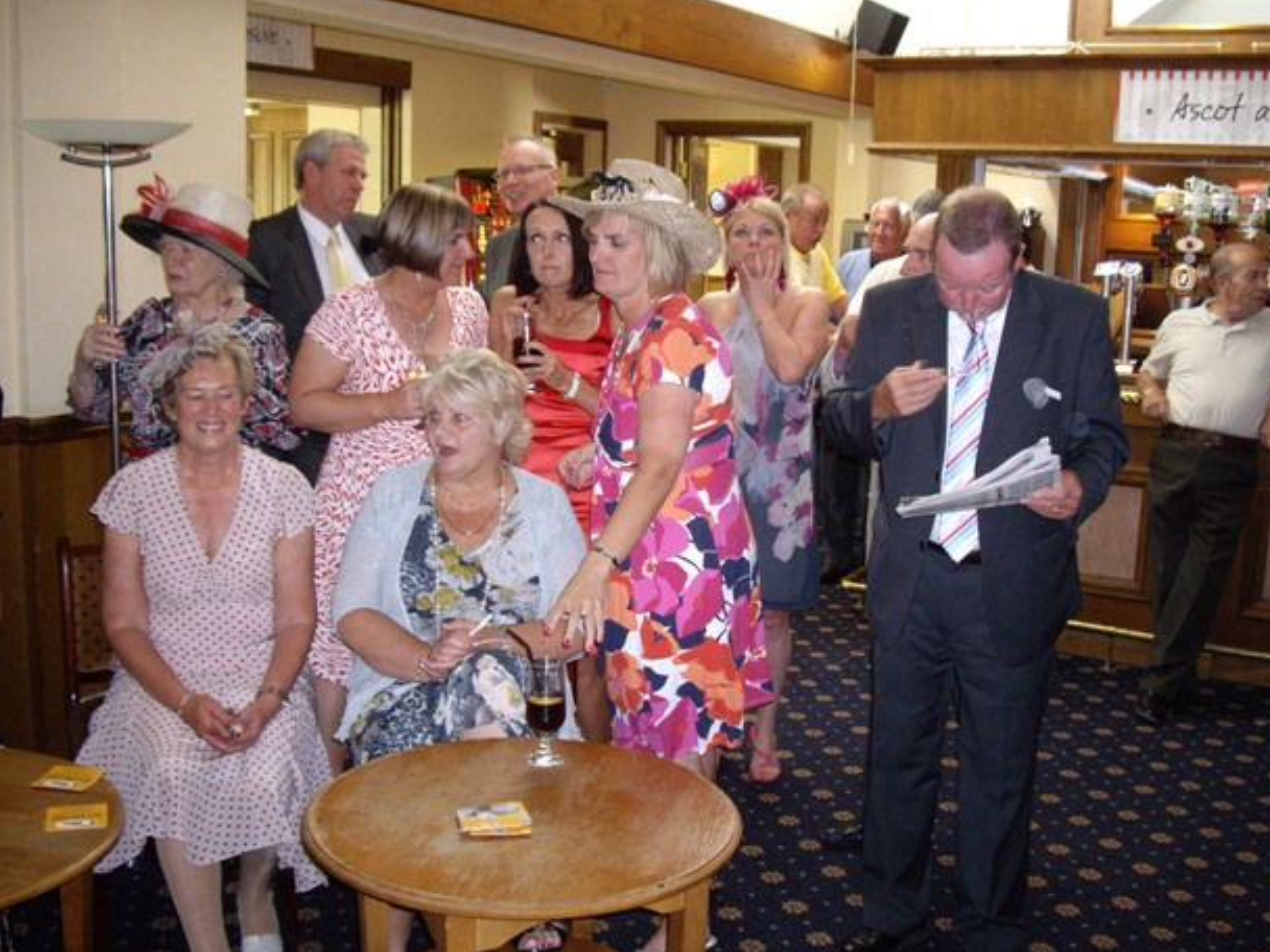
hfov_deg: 46.8
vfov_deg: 36.0
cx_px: 664
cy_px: 493
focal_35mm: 40
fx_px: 1468
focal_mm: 7.9
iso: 400
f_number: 2.8
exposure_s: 1/40
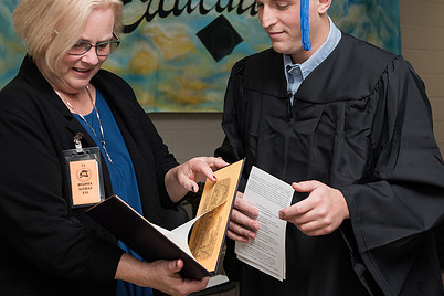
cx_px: 252
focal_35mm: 75
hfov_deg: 27.0
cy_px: 93
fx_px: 925
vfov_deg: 18.1
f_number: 7.1
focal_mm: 52
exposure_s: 1/200
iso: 1600
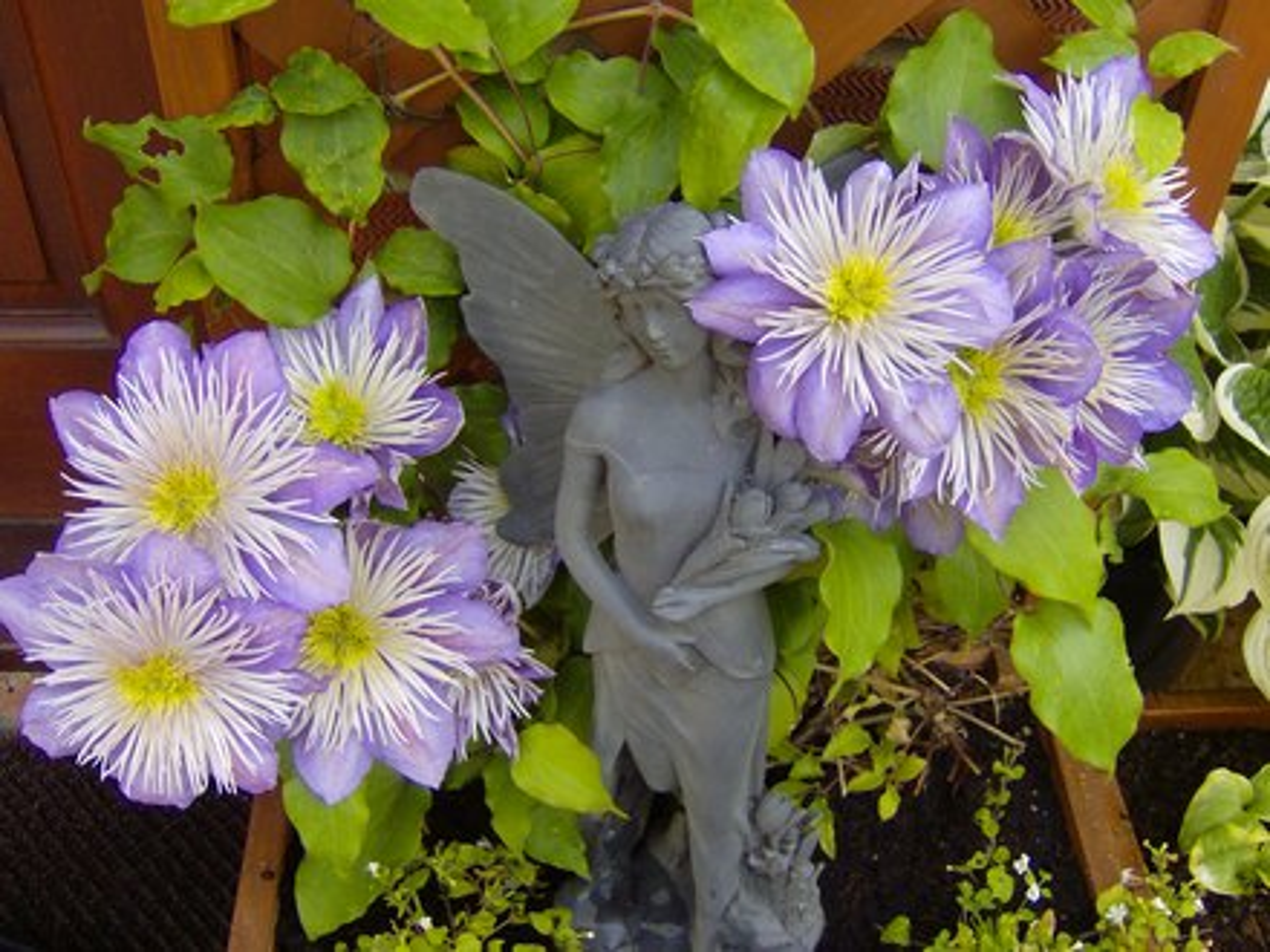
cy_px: 476
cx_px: 635
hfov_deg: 51.4
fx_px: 1321
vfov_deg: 39.7
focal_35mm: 36
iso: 100
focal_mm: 6
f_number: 2.8
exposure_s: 1/124
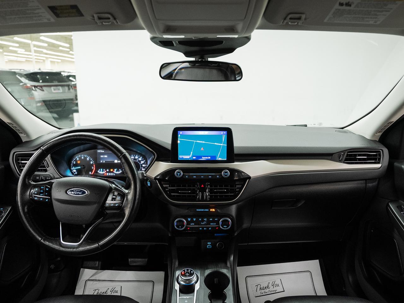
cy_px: 151
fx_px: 310
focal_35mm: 27
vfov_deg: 52.0
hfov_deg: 66.1
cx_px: 207
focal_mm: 24
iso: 1250
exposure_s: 1/40
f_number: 4
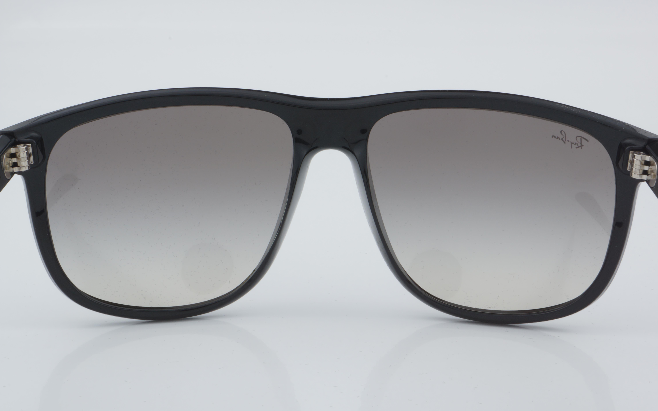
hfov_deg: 24.5
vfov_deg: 15.5
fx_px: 1516
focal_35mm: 85
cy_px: 206
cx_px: 330
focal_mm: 55
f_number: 32
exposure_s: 1/4
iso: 100
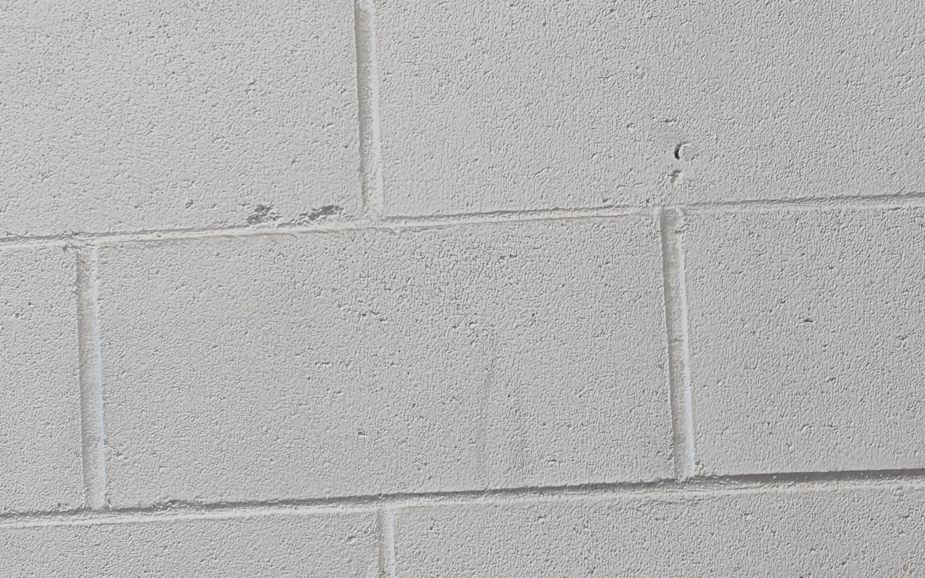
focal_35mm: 86
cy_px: 1138
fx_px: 2168
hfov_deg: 21.4
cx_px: -331
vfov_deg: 13.2
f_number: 1.8
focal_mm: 5.4
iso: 64
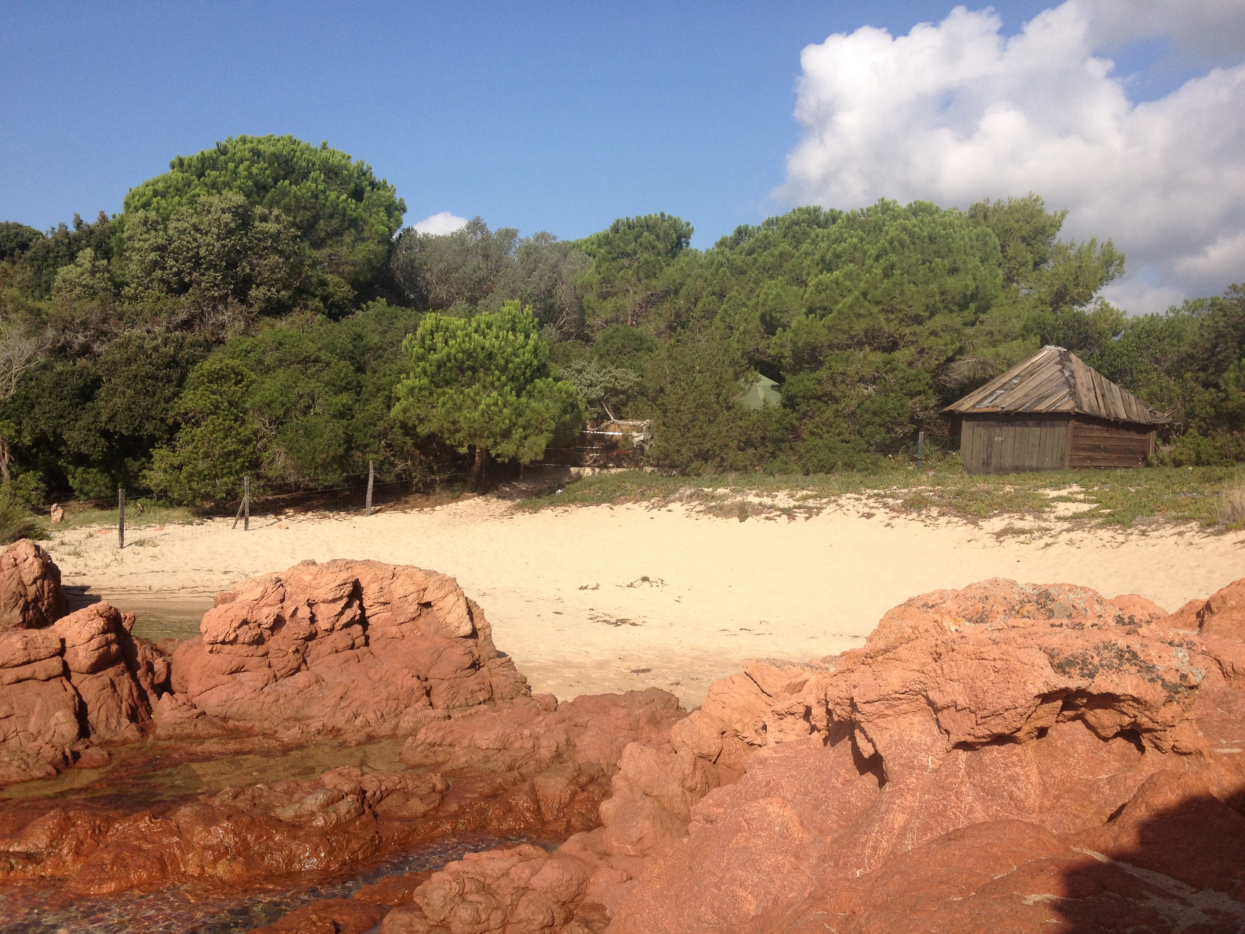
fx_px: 1259
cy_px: 467
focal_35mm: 35
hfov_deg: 52.6
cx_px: 622
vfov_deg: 40.7
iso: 64
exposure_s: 1/1905
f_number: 2.4
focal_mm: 4.28
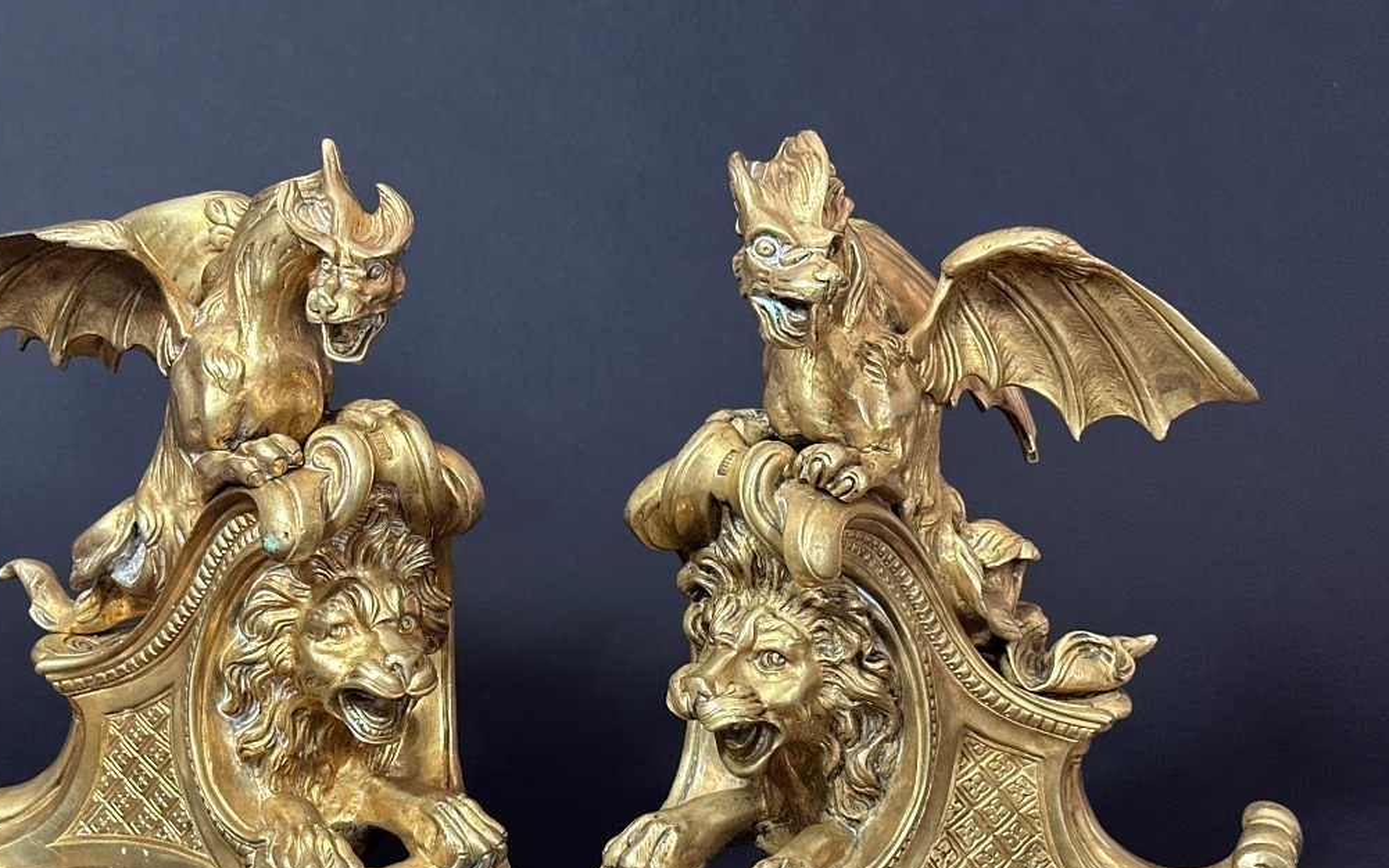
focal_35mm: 61
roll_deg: -0.9
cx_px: 612
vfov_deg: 21.2
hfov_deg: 33.4
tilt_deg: -16.2
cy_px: 591
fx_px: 2310
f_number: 1.78
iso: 250
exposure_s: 1/50
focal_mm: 6.86
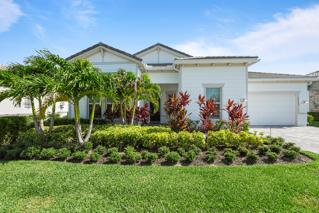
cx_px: 160
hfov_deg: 100.4
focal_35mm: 15
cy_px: 106
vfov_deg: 77.3
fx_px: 133
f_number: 8
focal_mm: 10
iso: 100
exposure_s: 1/160
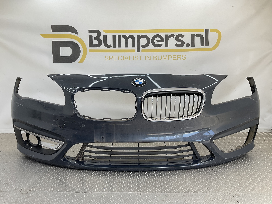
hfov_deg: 61.7
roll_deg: -0.2
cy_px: 102
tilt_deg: -6.5
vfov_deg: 48.2
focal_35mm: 29
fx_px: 228
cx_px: 136
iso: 16
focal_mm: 3
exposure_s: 1/177
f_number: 1.8
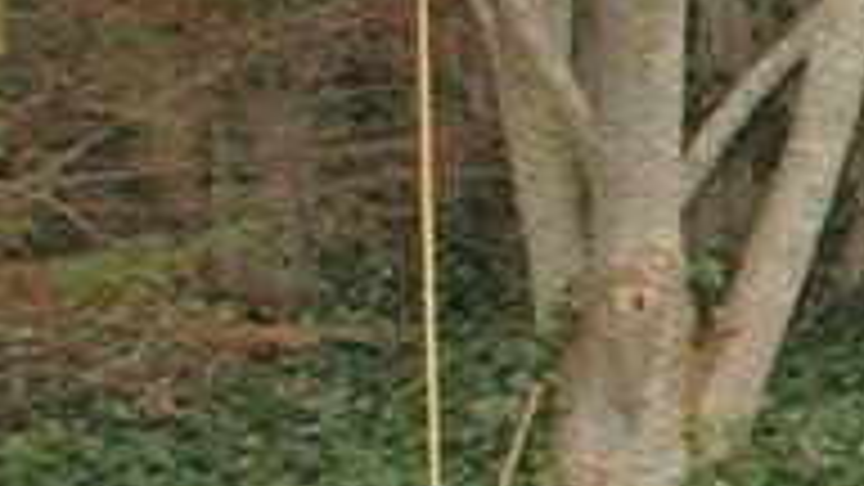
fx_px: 3666
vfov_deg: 7.5
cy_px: -50
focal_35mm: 160
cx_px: 2117
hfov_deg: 11.1
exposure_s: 1/200
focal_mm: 18
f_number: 7.1
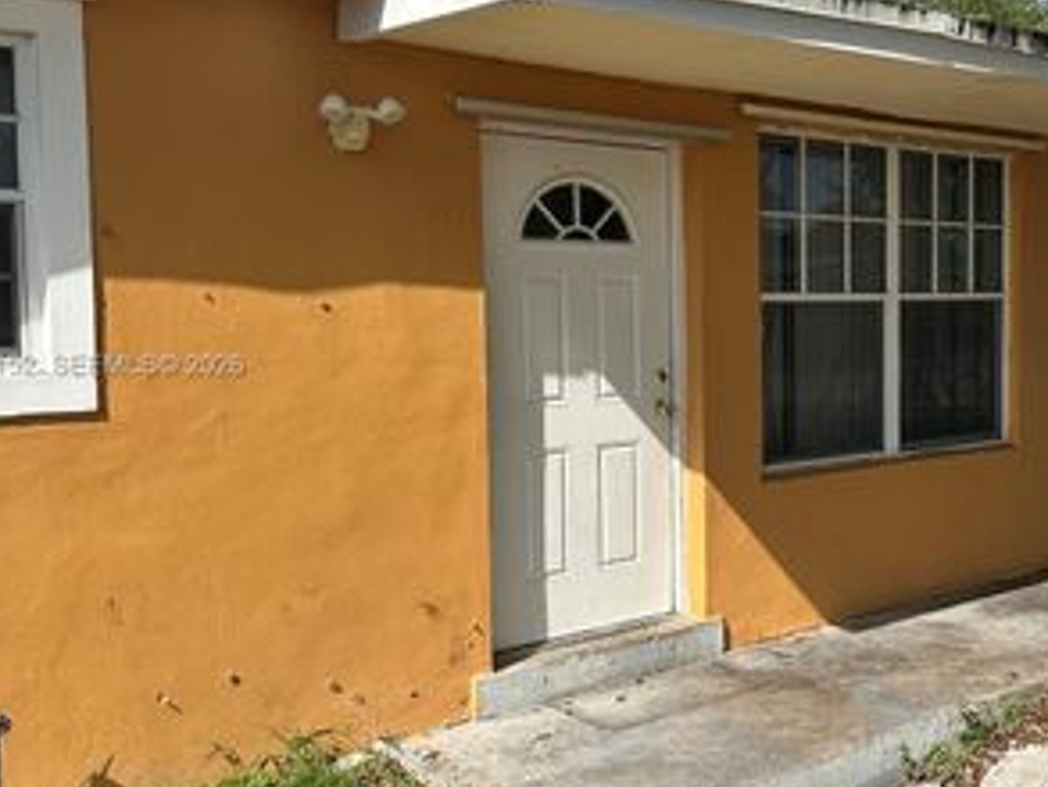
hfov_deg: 44.2
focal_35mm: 41
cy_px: 367
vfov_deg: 35.1
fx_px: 1242
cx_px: 790
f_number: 1.78
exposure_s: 1/5263
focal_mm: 6.86
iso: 80
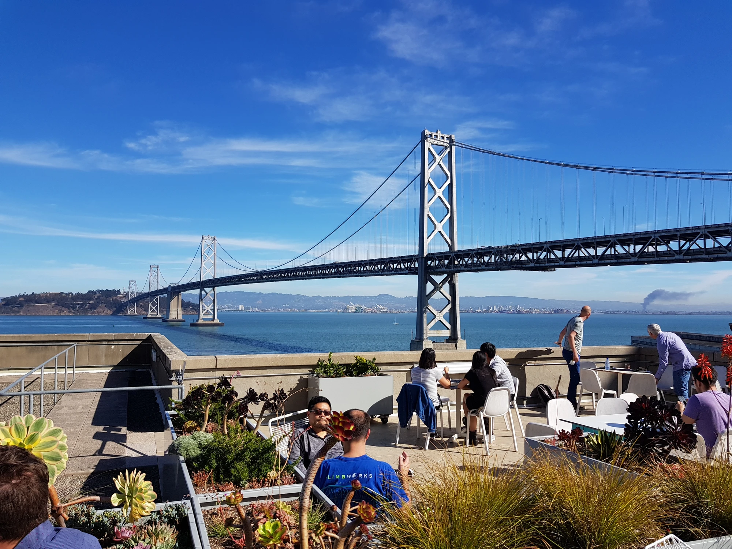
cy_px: 274
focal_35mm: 26
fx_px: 550
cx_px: 366
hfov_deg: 67.3
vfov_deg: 53.1
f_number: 1.7
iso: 40
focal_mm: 4.2
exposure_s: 1/2664
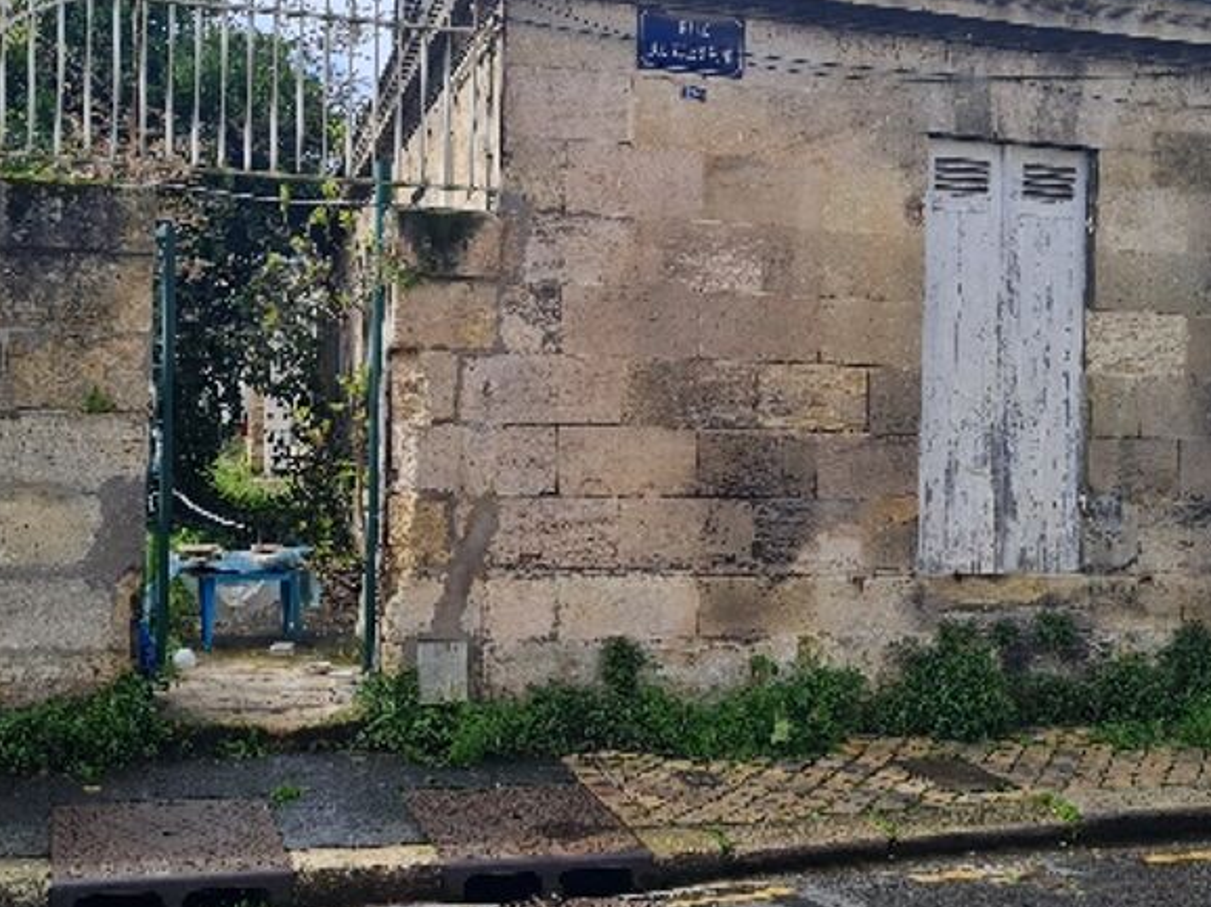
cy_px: 400
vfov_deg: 32.1
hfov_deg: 42.0
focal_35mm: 45
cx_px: 526
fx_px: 1574
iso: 50
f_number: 1.8
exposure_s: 1/1660
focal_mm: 5.4
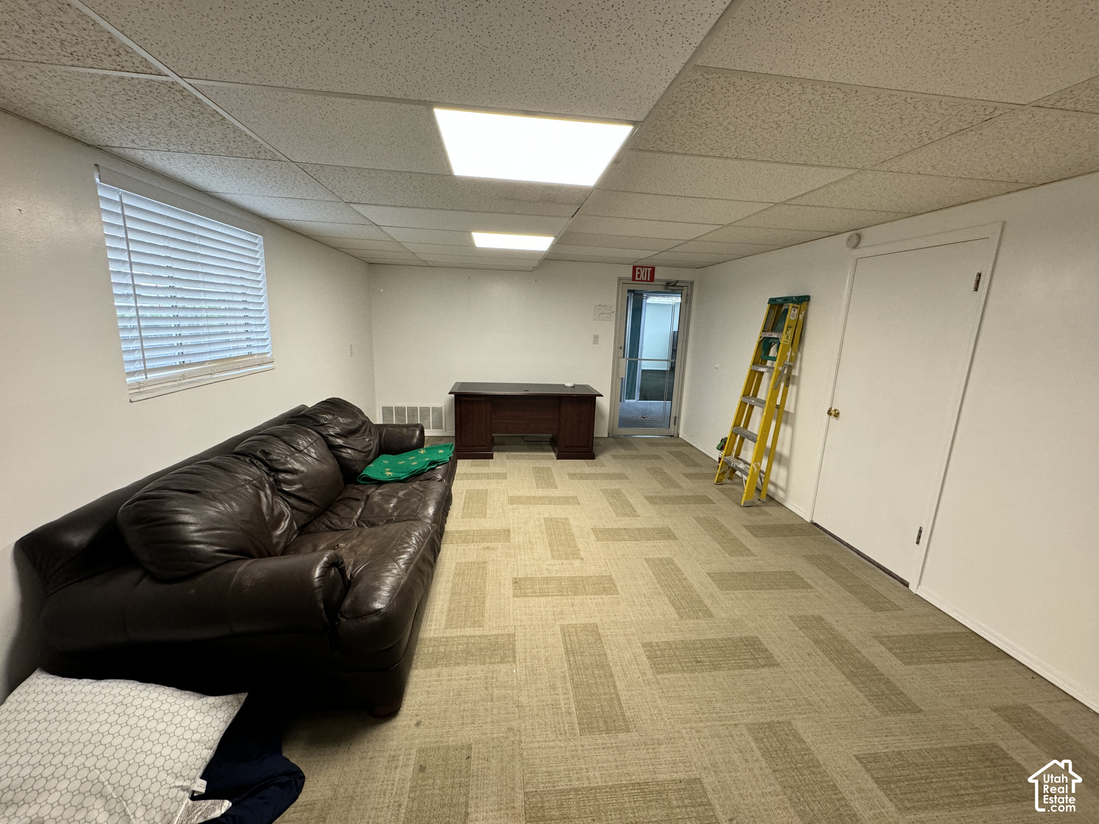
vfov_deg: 85.7
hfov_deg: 102.1
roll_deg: -1.7
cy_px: 412
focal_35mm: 14
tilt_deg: -12.2
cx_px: 550
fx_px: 444
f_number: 2.2
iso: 250
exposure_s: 1/99
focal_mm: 2.22
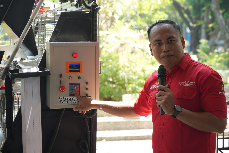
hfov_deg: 20.4
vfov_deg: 13.7
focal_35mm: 100
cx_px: 114
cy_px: 76
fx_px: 636
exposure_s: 1/125
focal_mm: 100
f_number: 5.6
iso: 400
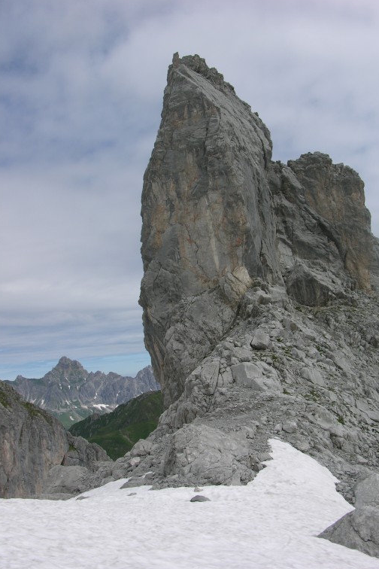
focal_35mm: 37
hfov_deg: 35.9
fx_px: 584
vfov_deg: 51.9
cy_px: 286
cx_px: 214
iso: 50
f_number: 6.3
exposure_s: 1/308
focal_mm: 8.9
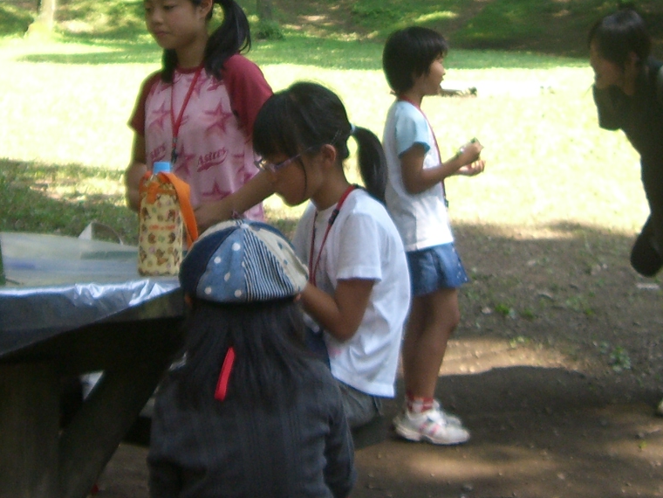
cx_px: 318
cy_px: 115
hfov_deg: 24.4
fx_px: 1532
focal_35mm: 80
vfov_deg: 18.3
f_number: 2.7
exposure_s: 1/200
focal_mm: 6.2
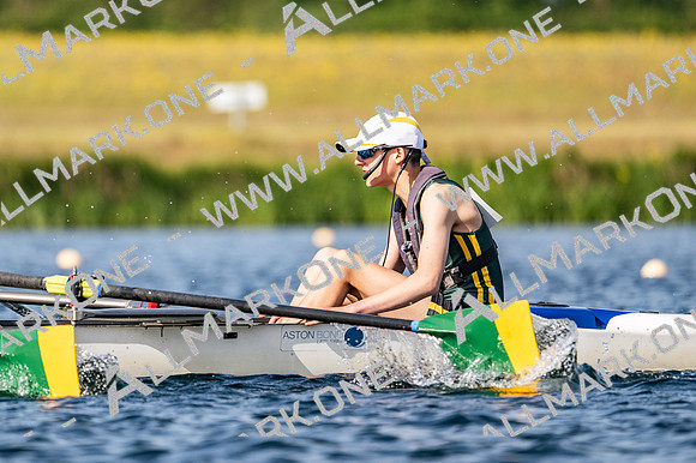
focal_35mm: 600
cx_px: 348
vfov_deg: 2.3
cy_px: 232
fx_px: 11593
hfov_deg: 3.4
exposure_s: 1/2500
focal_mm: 400
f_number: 4.5
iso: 180
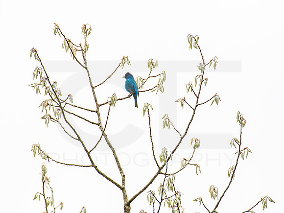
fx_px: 7013
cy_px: 106
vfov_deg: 1.7
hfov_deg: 2.3
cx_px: 166
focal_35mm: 855
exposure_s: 1/2500
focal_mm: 500
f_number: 8
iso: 1000
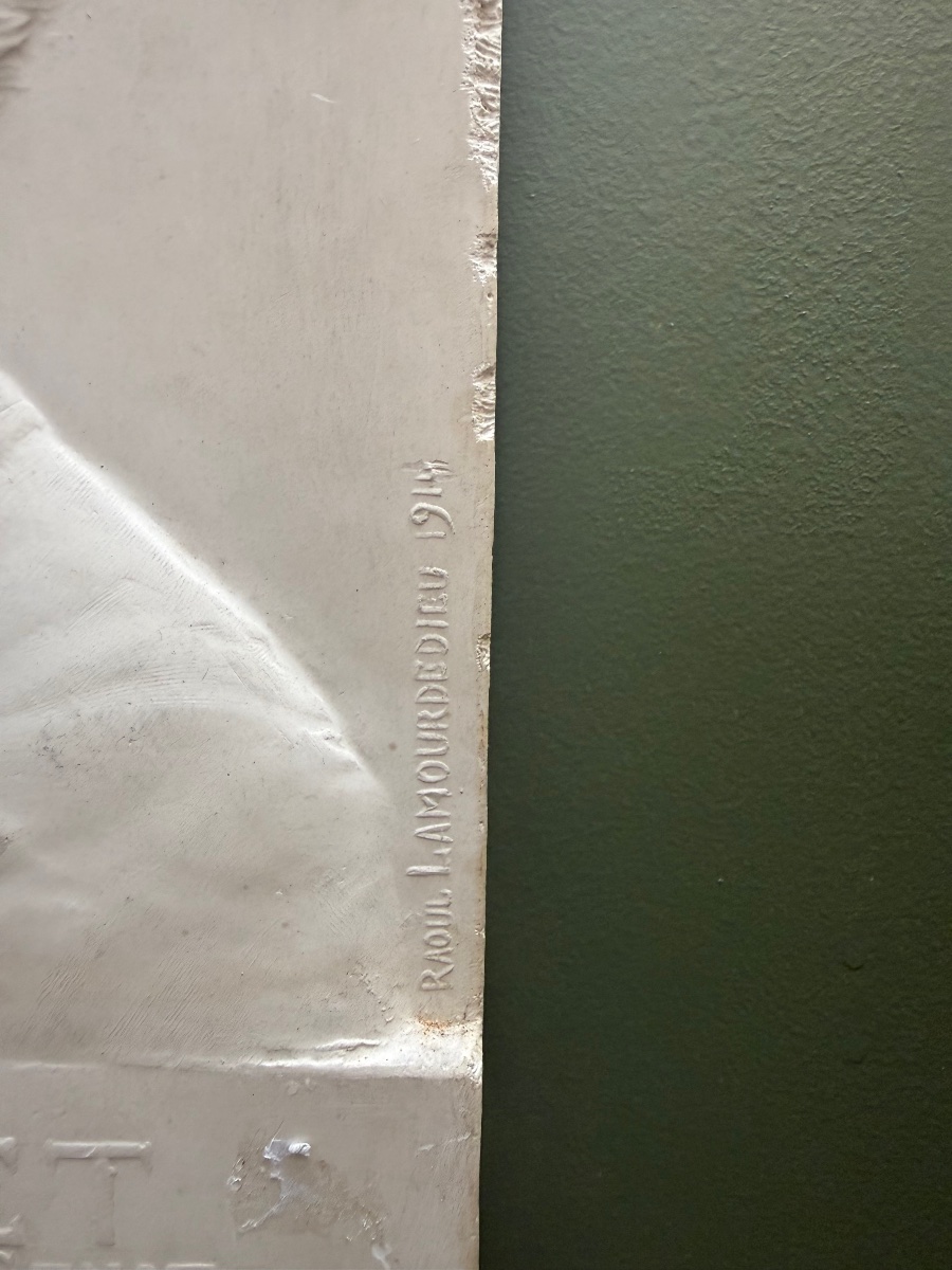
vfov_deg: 71.6
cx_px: 476
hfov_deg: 56.8
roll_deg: -0.4
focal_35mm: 24
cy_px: 635
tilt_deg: -6.1
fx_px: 880
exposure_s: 1/100
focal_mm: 2.22
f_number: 2.2
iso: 160
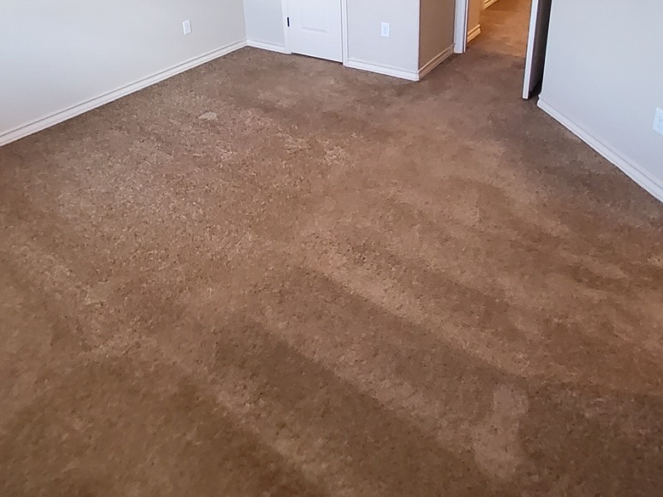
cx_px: 329
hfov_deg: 71.6
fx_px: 460
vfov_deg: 50.1
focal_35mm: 24
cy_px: 45
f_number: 2.2
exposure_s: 1/40
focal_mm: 1.13
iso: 250
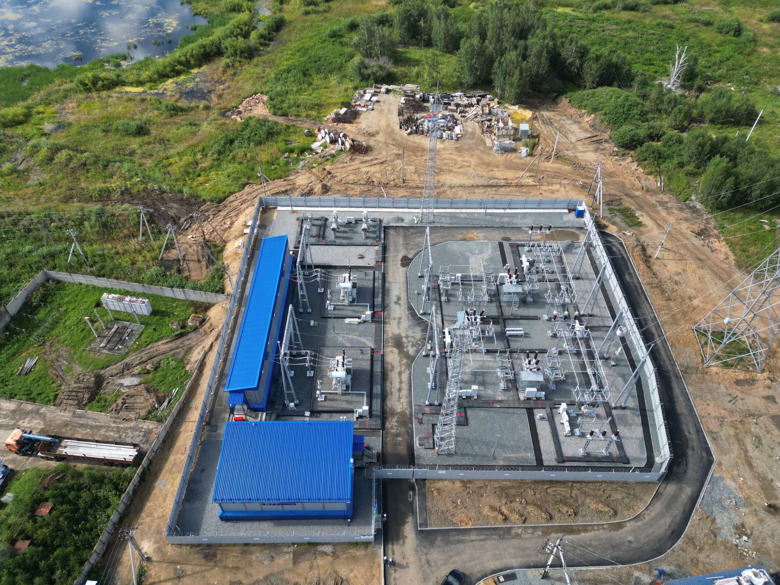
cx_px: 390
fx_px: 541
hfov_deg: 71.6
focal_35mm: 24
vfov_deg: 56.8
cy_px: 292
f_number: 1.7
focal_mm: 6.72
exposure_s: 1/40
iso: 100
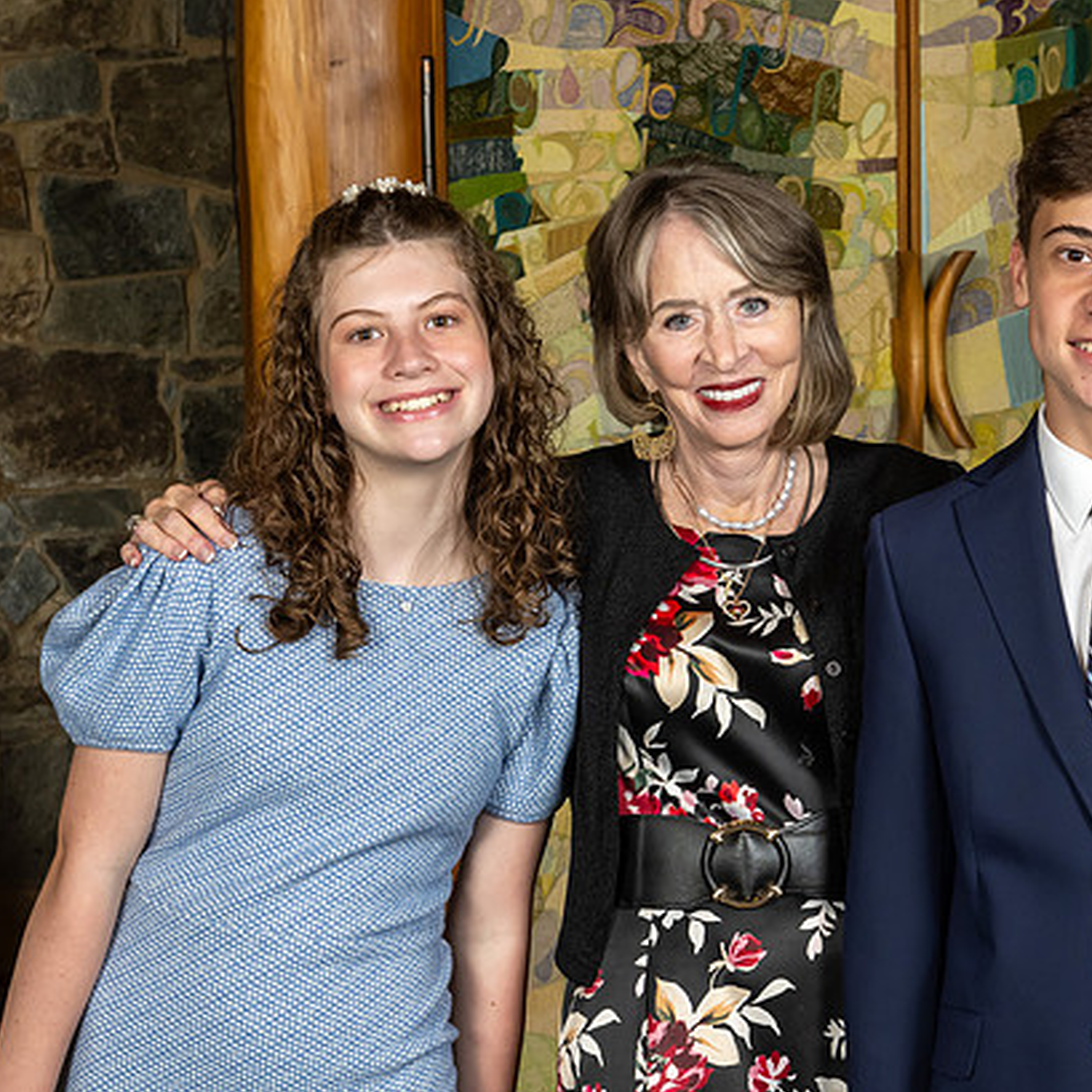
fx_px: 3676
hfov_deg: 16.9
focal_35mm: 103
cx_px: 716
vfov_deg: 16.9
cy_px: 563
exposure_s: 1/200
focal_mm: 48
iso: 640
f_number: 8
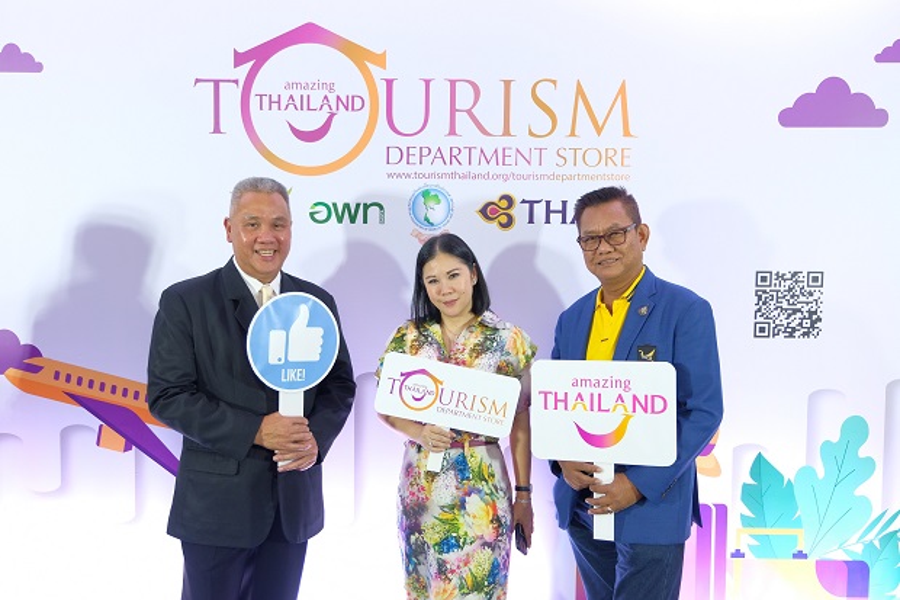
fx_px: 800
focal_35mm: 32
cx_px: 450
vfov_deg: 41.1
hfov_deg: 58.7
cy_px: 300
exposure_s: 1/200
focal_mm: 21.3
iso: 800
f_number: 2.8
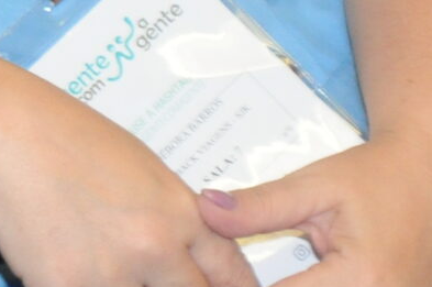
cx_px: -366
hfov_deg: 9.1
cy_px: -411
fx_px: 2577
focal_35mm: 215
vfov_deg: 6.1
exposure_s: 1/60
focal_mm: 22
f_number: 4
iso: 800
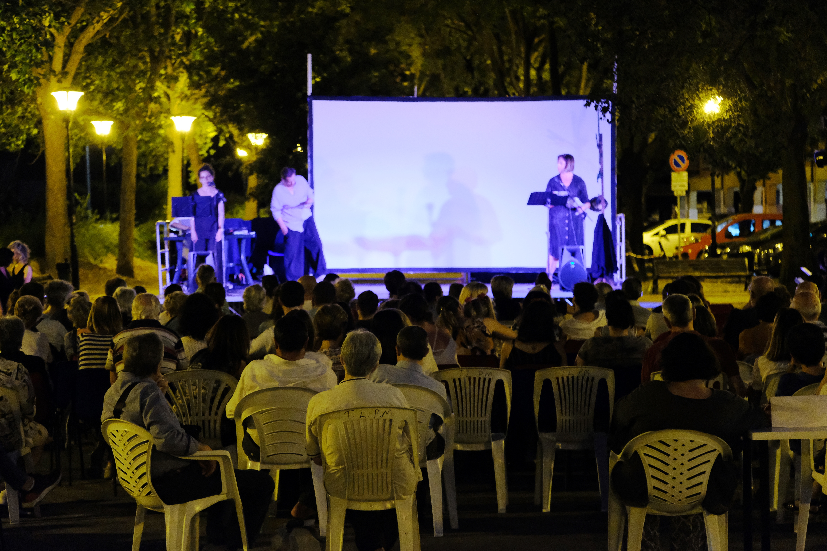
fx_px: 2435
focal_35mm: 106
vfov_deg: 12.9
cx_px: 414
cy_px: 276
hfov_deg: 19.3
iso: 6400
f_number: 3.7
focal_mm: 70.5
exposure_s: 1/52
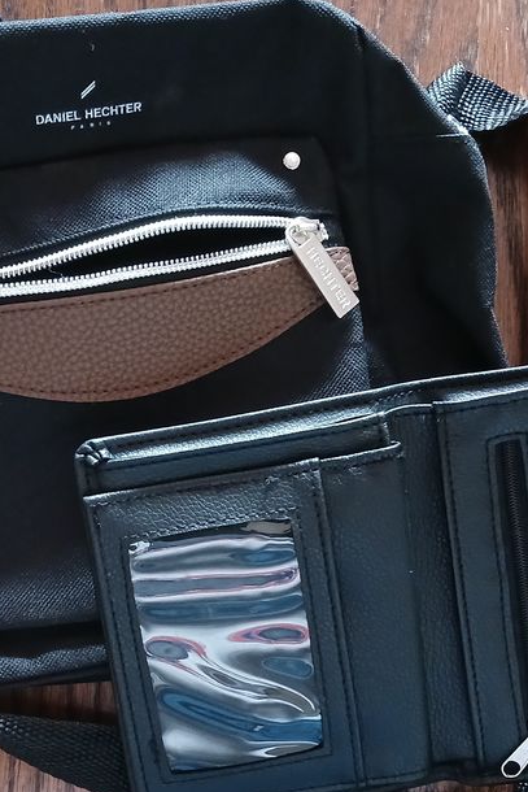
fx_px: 1011
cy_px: 464
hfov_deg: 29.0
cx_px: 161
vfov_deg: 42.6
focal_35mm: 46
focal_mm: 4
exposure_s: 1/10
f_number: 1.8
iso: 1600
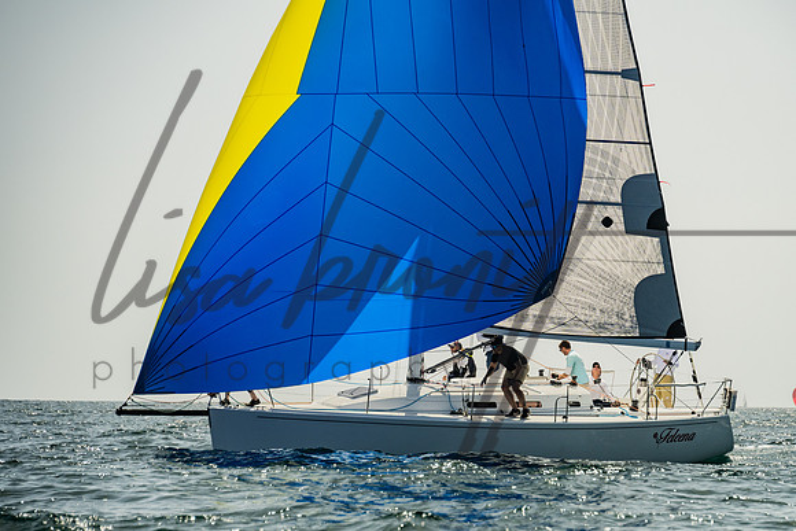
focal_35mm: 196
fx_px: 4331
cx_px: 485
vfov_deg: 7.0
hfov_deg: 10.5
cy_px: 324
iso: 320
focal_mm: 155
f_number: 6.3
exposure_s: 1/1250
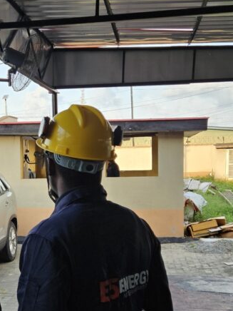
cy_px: 199
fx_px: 485
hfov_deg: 26.0
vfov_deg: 35.3
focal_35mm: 54
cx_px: 18
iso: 64
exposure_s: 1/359
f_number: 1.8
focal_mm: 5.4
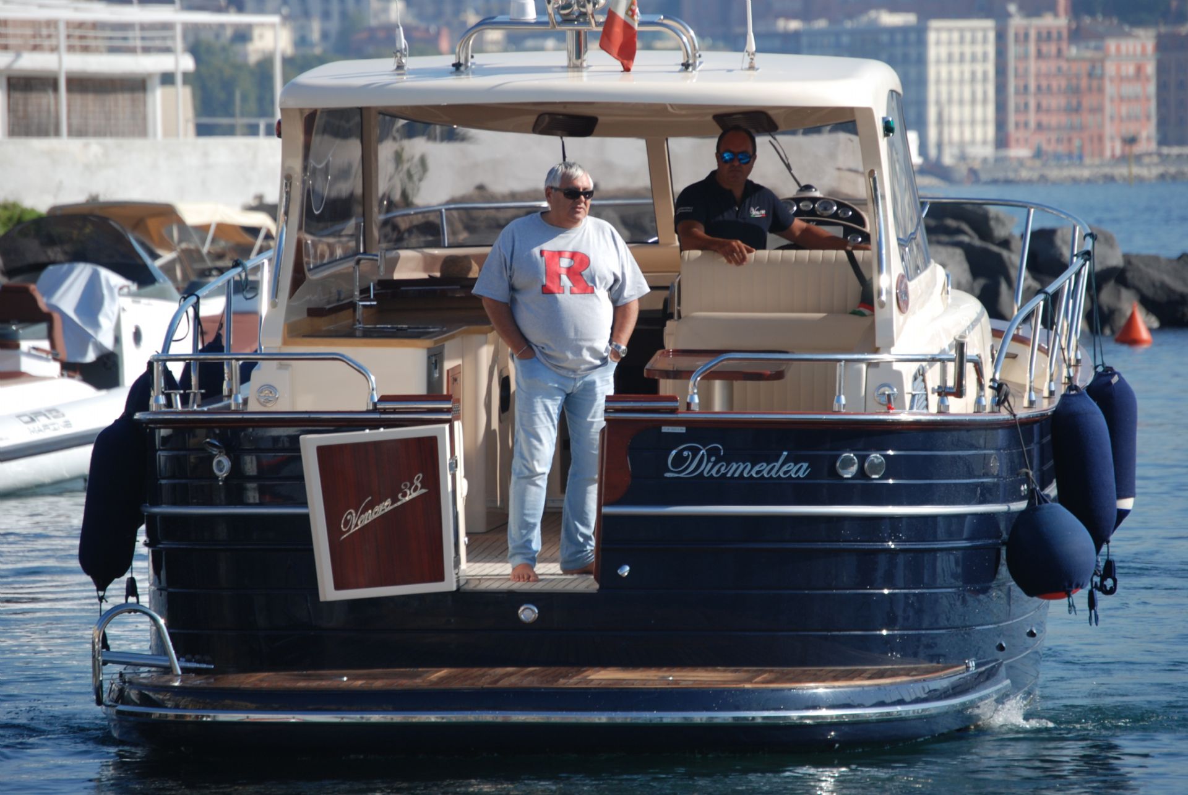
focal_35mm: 300
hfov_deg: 6.9
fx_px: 9911
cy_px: 398
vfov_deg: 4.6
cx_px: 594
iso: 200
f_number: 5.6
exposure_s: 1/640
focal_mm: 200
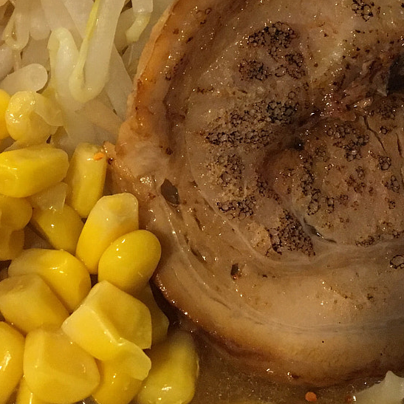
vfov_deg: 22.6
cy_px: 50
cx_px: 133
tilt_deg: -52.8
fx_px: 990
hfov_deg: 23.0
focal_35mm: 75
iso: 200
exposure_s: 1/30
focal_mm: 4.15
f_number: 2.2
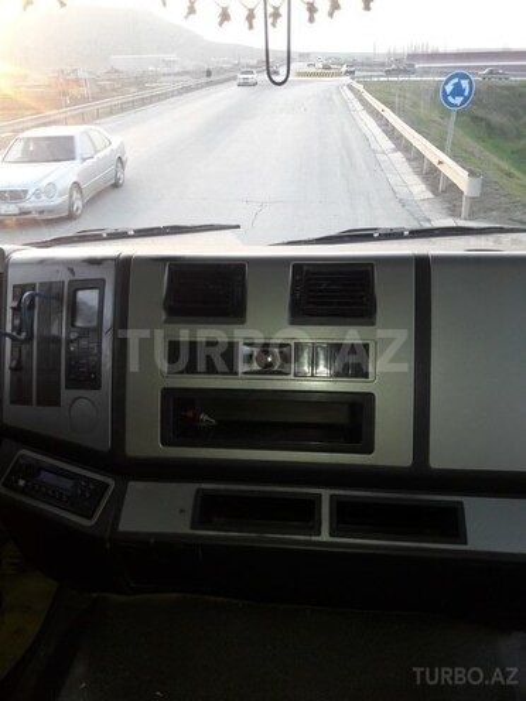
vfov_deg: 63.4
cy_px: 350
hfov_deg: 49.7
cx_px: 263
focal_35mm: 28
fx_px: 567
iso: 64
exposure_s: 1/100
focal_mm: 3.7
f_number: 1.9
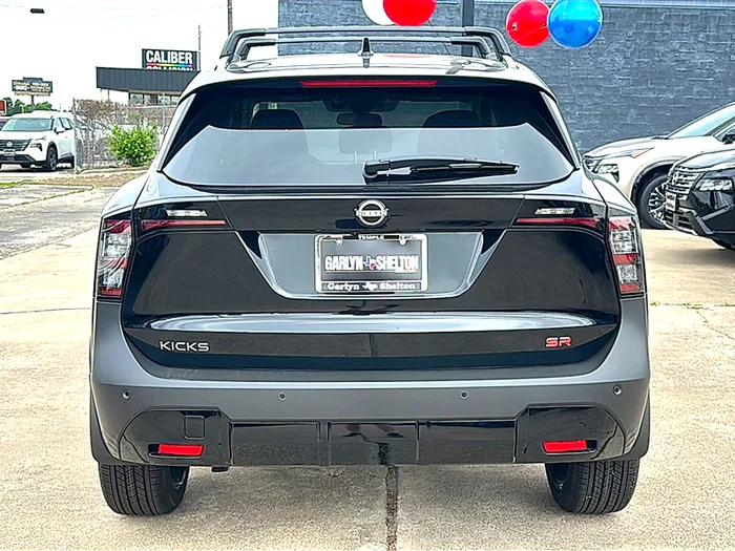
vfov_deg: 36.8
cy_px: 276
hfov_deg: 47.9
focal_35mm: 39
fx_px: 828
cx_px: 368
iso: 80
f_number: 1.78
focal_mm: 6.86
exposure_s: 1/509
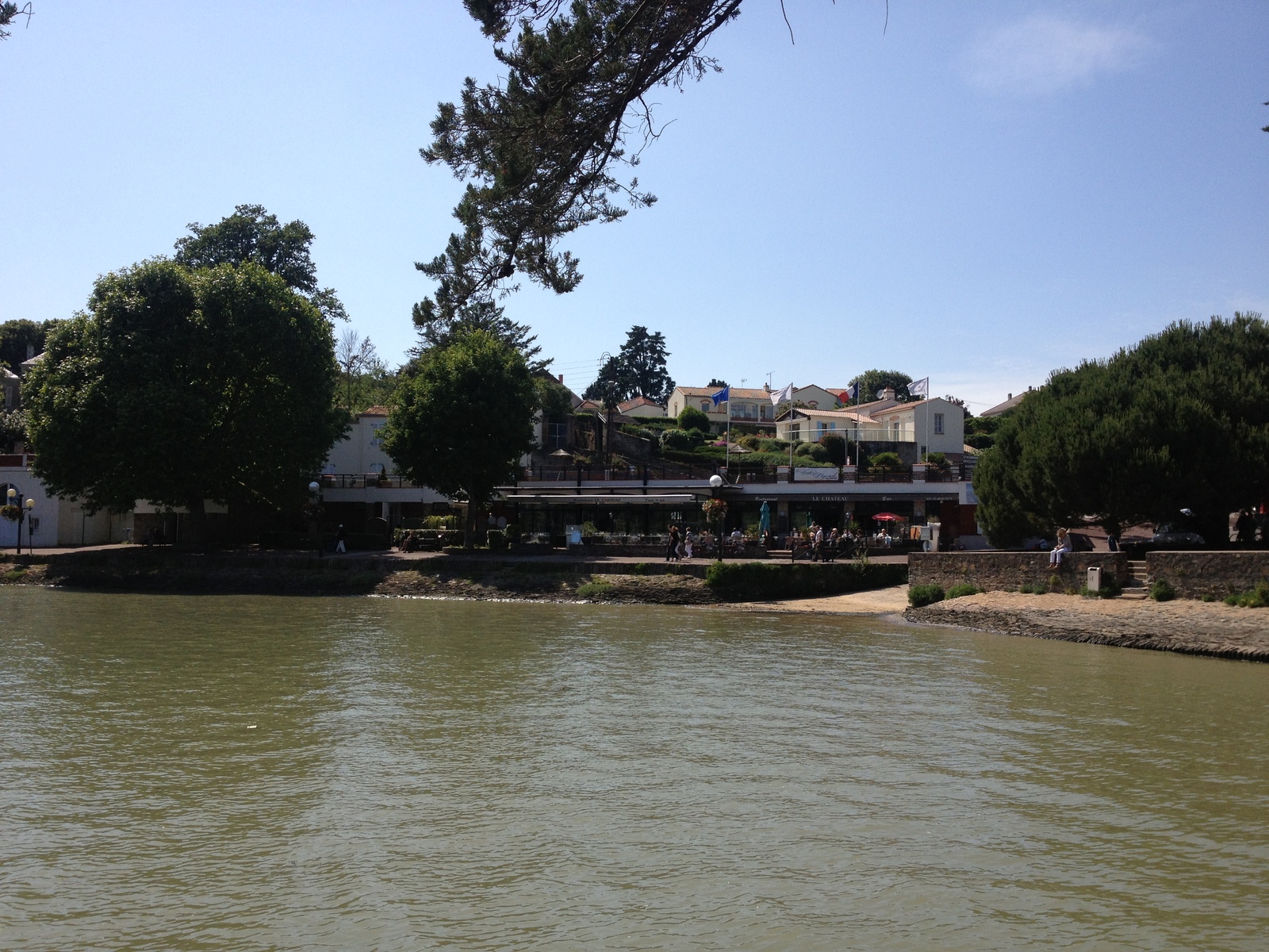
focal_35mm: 35
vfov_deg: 40.7
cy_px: 476
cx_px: 634
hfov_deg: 52.6
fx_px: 1283
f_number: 2.4
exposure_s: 1/2208
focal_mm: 4.28
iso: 50
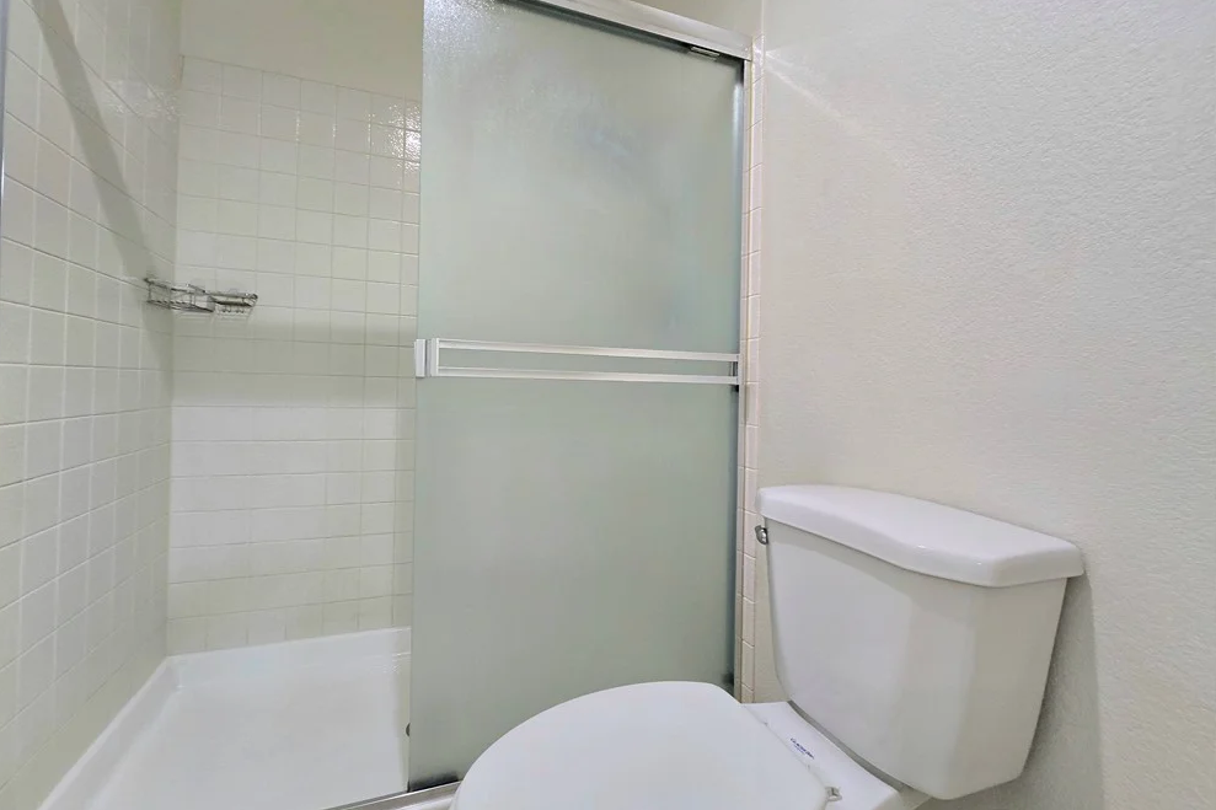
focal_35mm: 14
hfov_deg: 104.2
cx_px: 589
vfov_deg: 81.1
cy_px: 379
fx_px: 473
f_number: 2.2
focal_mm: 2.2
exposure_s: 1/60.2
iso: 125
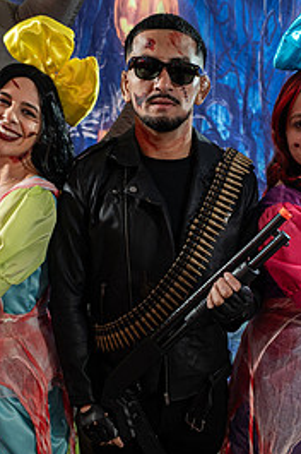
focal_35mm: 34
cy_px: 314
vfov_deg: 54.4
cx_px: 156
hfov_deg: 38.8
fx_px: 428
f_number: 2.8
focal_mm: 20
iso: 1000
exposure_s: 1/50
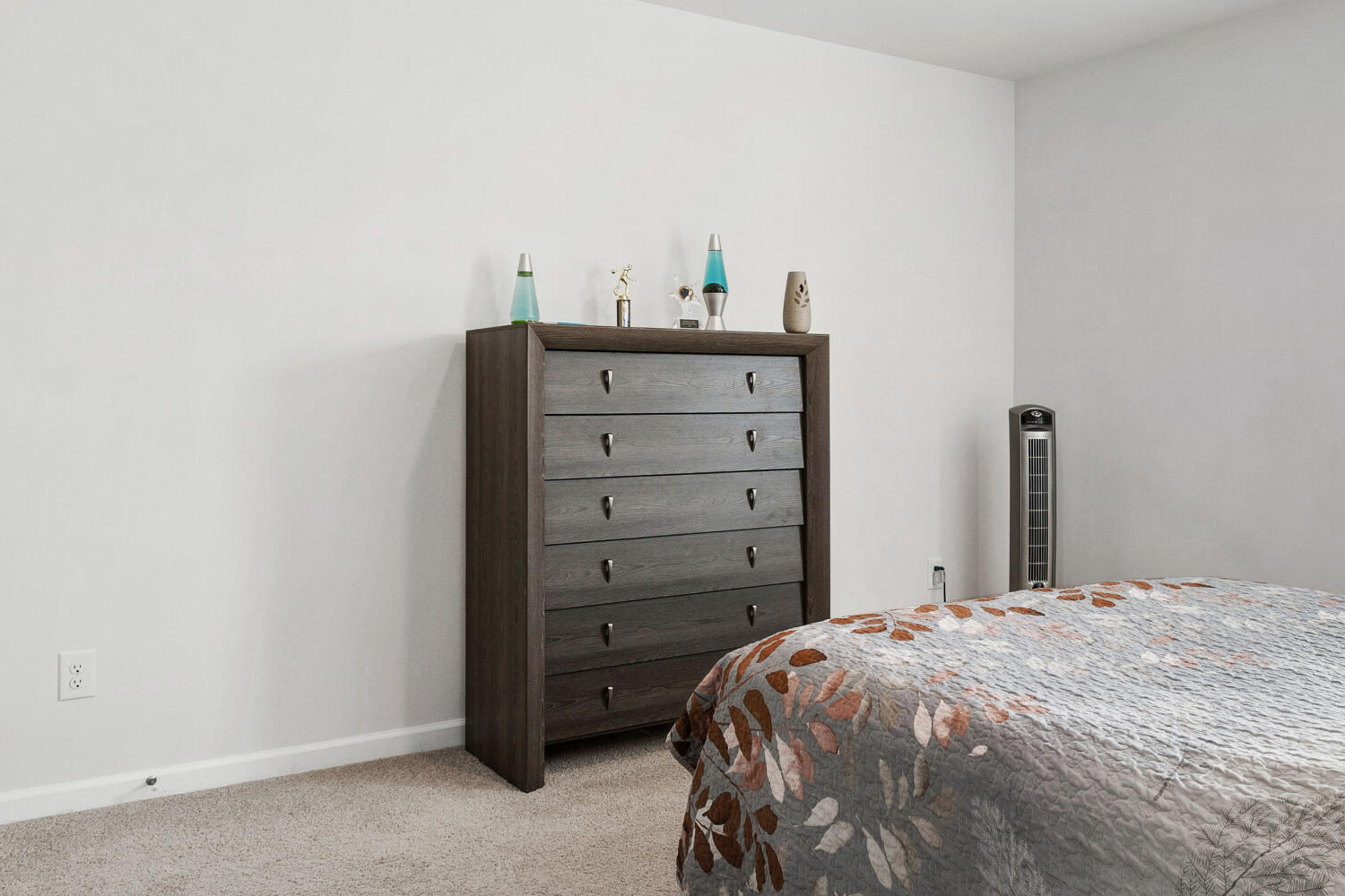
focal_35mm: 30
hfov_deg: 60.7
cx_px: 877
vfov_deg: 43.4
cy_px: 358
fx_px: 1121
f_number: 9
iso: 100
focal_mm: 10
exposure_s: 1/3
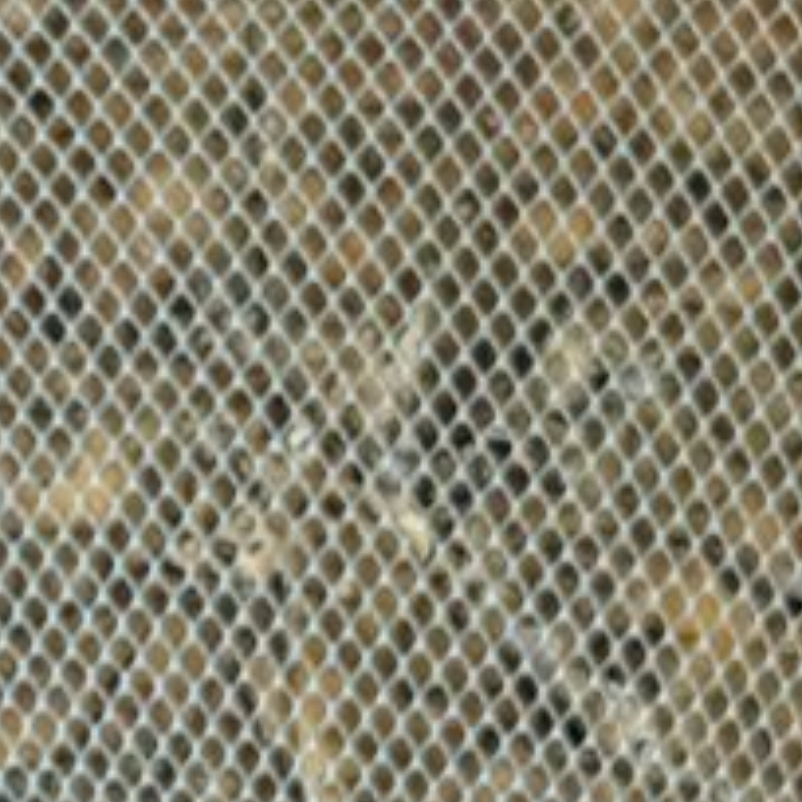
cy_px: 535
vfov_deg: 8.2
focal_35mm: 213
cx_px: -401
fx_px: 5583
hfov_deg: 8.1
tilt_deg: -47.7
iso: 80
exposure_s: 1/223
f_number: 1.78
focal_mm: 6.76
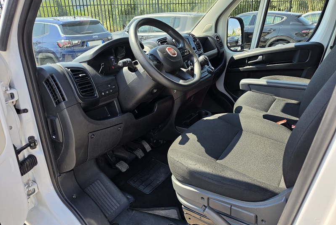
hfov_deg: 73.7
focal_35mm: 24
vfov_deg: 53.1
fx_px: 224
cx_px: 168
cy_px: 101
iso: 64
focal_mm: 6.5
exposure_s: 1/2222
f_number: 1.4
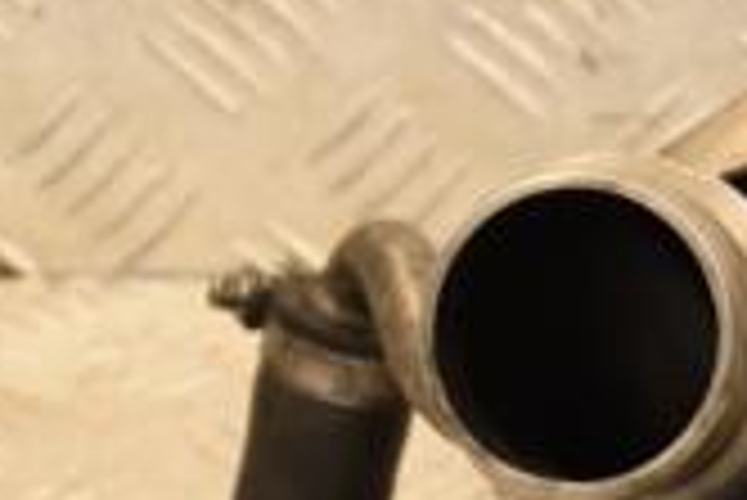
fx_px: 6521
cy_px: 545
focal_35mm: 314
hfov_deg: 6.5
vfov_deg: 4.4
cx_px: 1030
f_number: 5
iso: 800
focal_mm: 58
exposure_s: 1/125
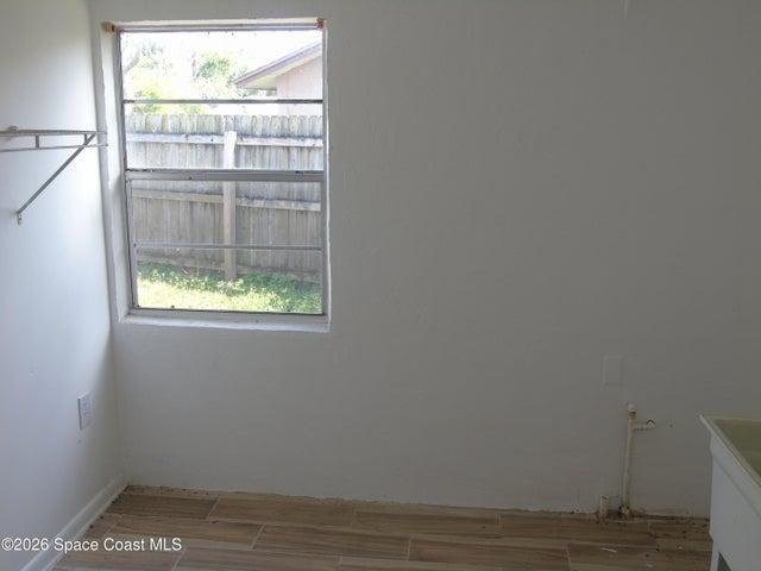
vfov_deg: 41.8
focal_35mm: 34
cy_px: 286
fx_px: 747
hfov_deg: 54.0
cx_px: 380
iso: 80
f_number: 3.8
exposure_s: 1/50
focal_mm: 6.1
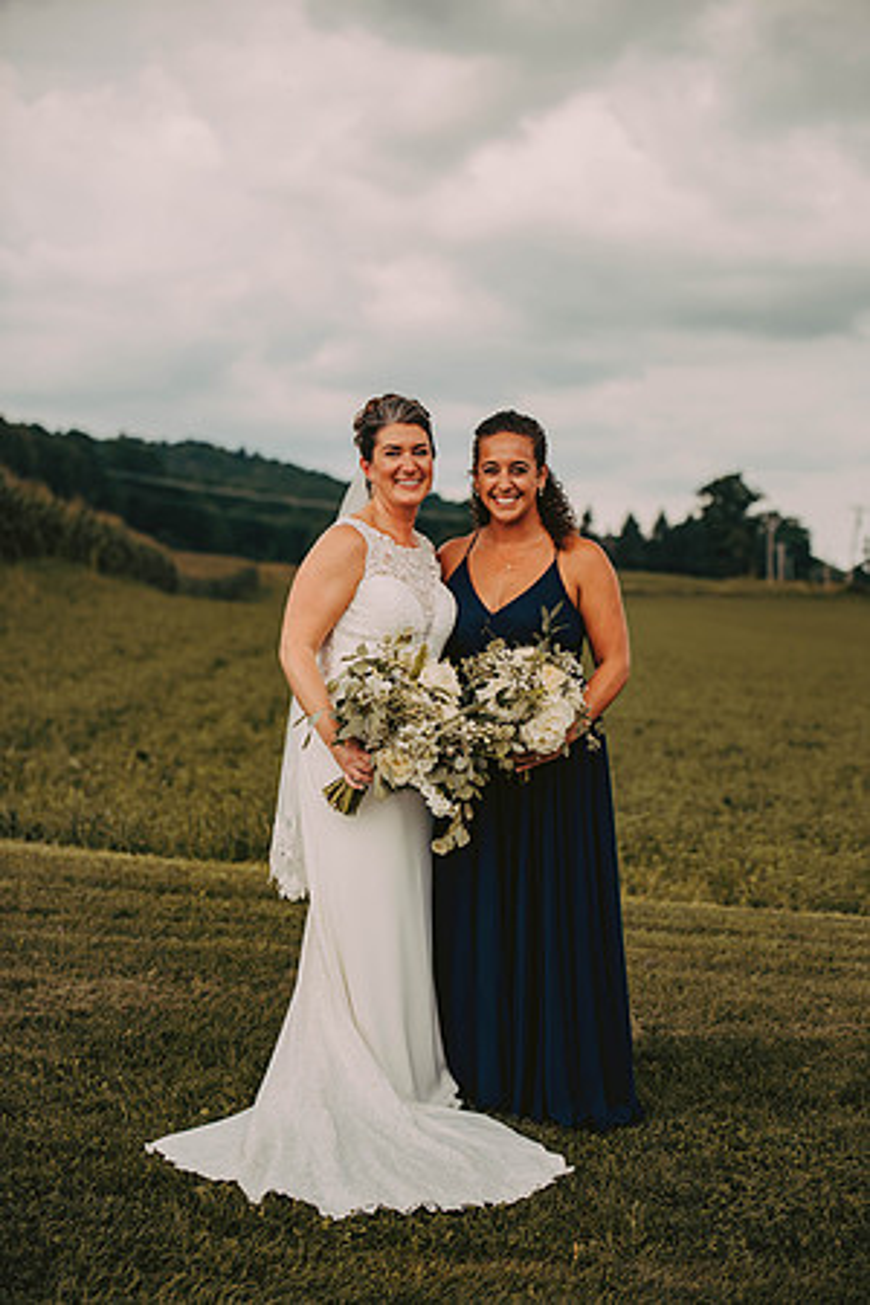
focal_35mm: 70
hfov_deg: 19.5
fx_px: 2537
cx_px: 435
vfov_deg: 28.8
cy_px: 652
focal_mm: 70
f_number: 2.8
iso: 200
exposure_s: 1/1000
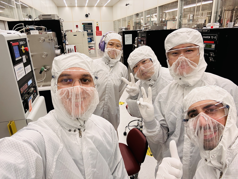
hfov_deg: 73.9
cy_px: 90
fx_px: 158
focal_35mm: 23
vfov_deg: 58.9
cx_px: 119
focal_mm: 2.69
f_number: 1.9
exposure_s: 1/60
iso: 80
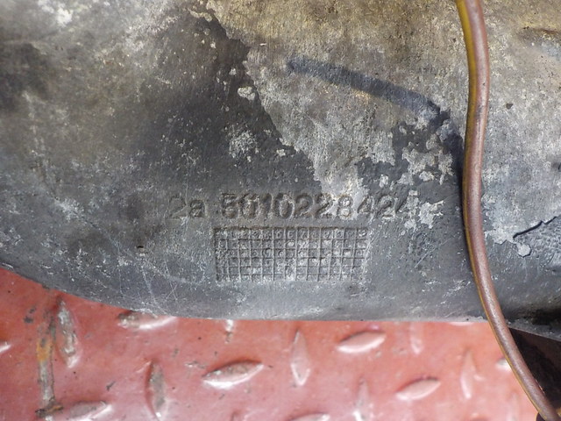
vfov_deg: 46.8
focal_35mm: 30
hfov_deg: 60.0
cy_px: 210
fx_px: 486
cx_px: 280
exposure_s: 1/30
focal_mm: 4.1
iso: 360
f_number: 3.3
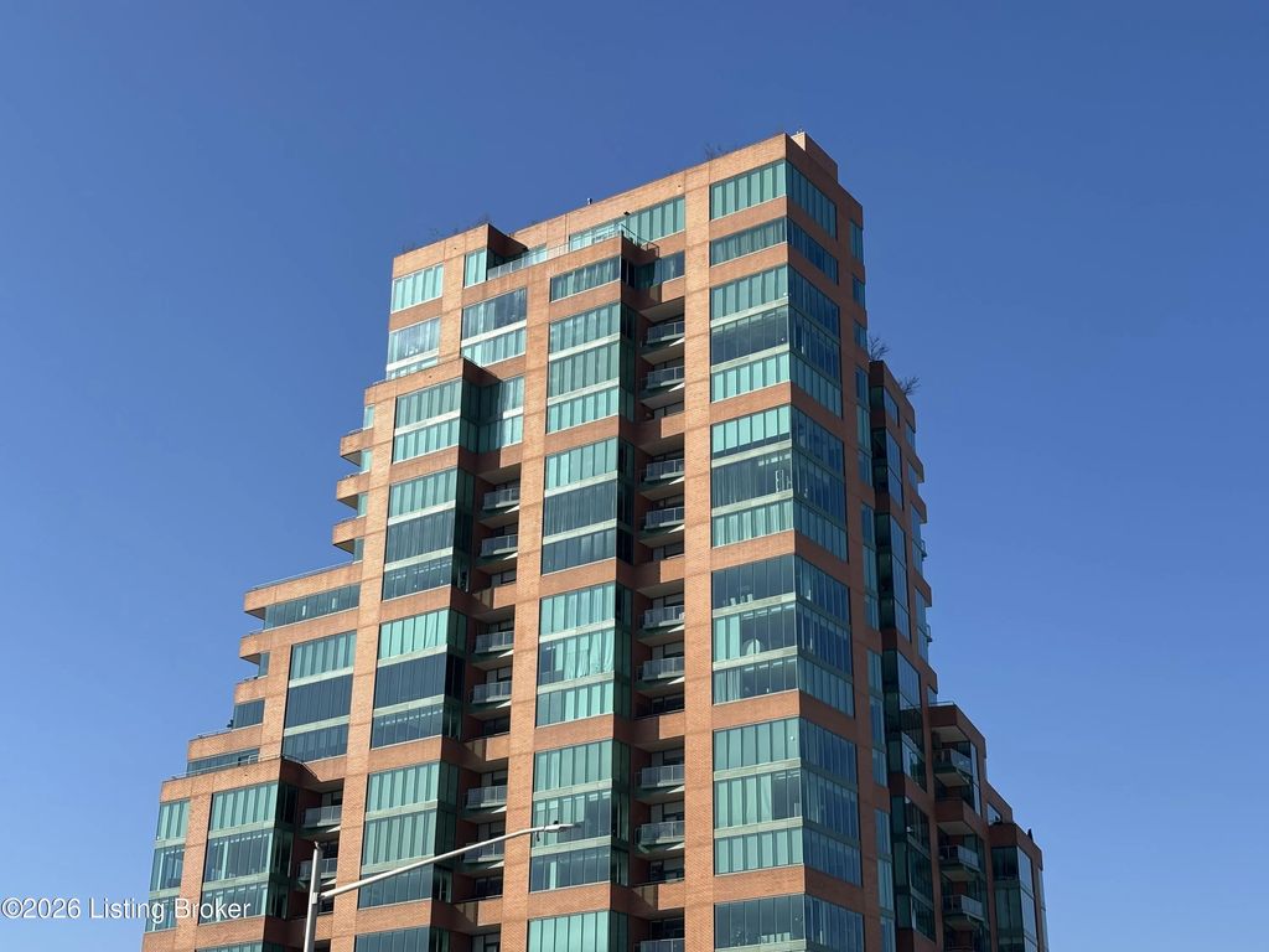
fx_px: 1906
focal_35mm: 52
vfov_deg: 28.0
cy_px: 476
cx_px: 634
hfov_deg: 36.8
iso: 40
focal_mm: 5.96
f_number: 1.6
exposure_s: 1/3311
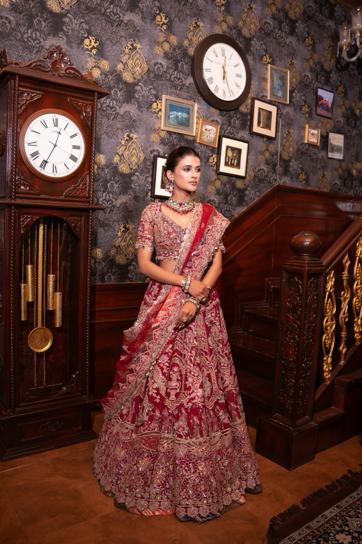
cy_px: 272
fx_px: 439
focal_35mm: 29
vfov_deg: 63.5
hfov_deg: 44.8
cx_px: 181
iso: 640
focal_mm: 29.1
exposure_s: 1/200
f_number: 2.8
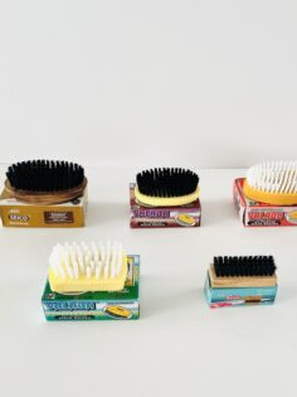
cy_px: 195
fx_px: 378
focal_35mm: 33
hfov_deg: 42.8
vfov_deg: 55.4
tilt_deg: -35.7
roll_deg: -2.7
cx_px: 167
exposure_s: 1/121
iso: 125
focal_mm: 5.7
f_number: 1.5
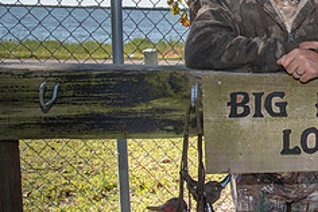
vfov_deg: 23.0
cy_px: 103
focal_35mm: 59
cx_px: 389
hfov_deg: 29.0
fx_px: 521
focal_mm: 24
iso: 125
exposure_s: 1/250
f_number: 6.3
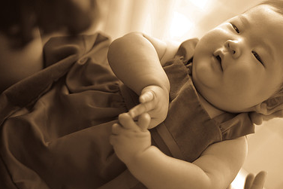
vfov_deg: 17.7
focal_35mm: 77
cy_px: 85
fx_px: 605
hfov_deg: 26.3
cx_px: 173
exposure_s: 1/320
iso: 320
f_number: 1.4
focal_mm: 50
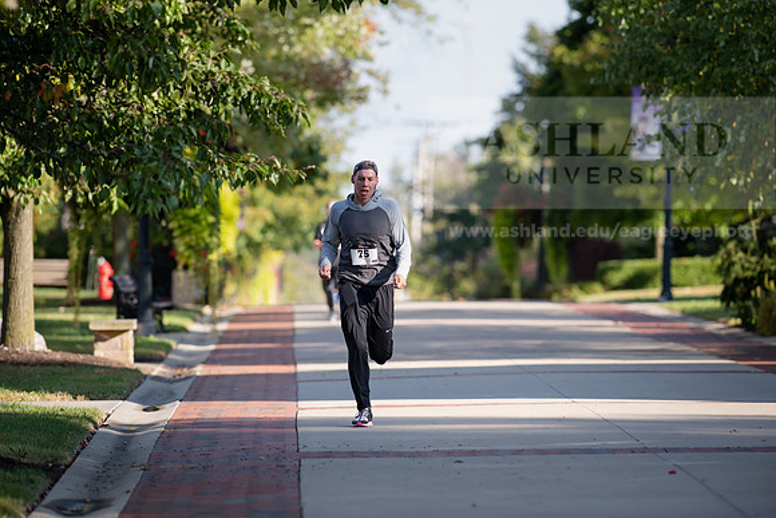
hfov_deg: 6.9
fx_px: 6468
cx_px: 388
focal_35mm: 300
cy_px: 259
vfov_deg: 4.6
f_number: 4
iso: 200
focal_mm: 300
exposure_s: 1/640
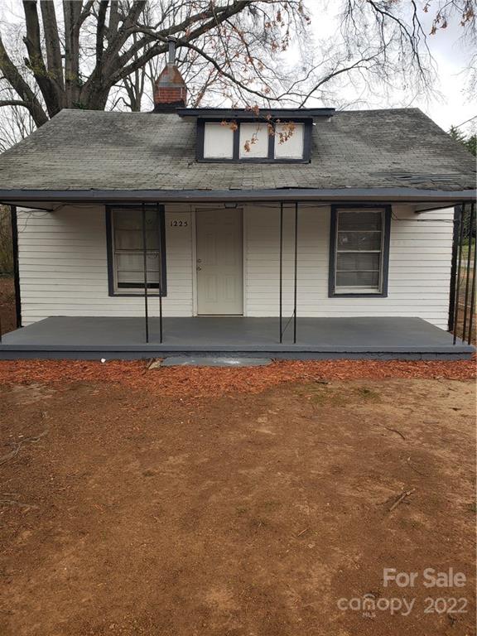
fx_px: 478
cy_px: 318
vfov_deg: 67.3
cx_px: 238
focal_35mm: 26
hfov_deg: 53.1
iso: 50
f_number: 2.4
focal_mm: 4.3
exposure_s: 1/286
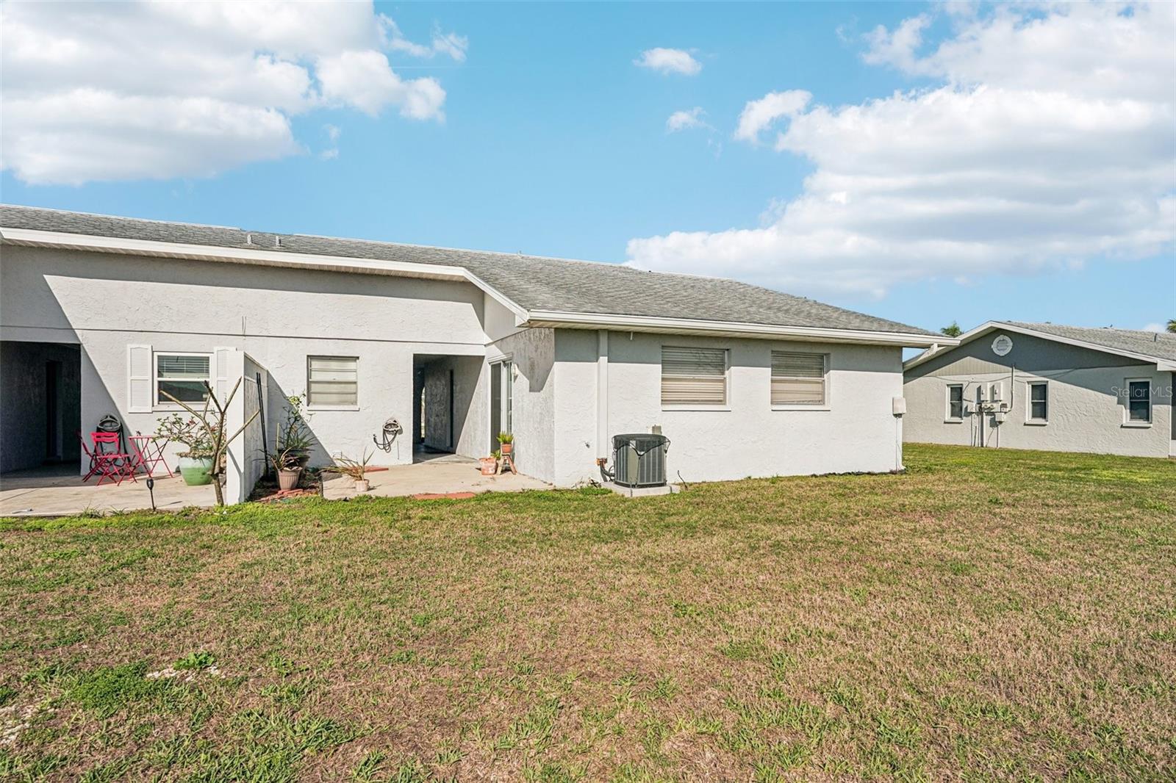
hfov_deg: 85.4
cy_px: 392
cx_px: 588
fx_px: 637
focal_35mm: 20
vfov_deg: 63.2
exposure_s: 1/3200
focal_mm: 19.5
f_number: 8
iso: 400
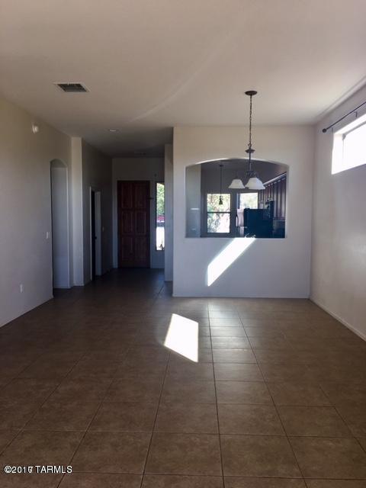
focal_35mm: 29
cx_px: 183
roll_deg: +0.3
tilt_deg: -4.2
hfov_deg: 48.2
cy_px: 244
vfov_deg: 61.7
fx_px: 409
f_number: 2.2
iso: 25
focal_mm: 4.15
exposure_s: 1/60
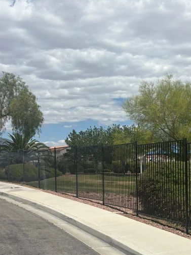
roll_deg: +0.2
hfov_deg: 26.8
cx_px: 162
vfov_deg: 35.6
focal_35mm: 53
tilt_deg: -0.2
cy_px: 181
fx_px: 390
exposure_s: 1/6329
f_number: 1.6
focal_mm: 5.96
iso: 50
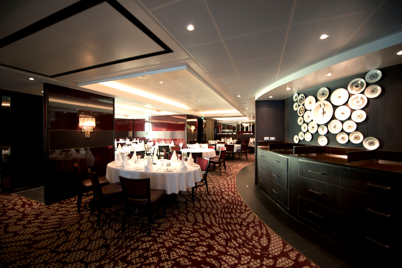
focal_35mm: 14
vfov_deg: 81.2
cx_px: 201
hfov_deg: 104.2
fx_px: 156
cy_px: 134
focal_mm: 14
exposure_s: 1/8
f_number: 2.8
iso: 100
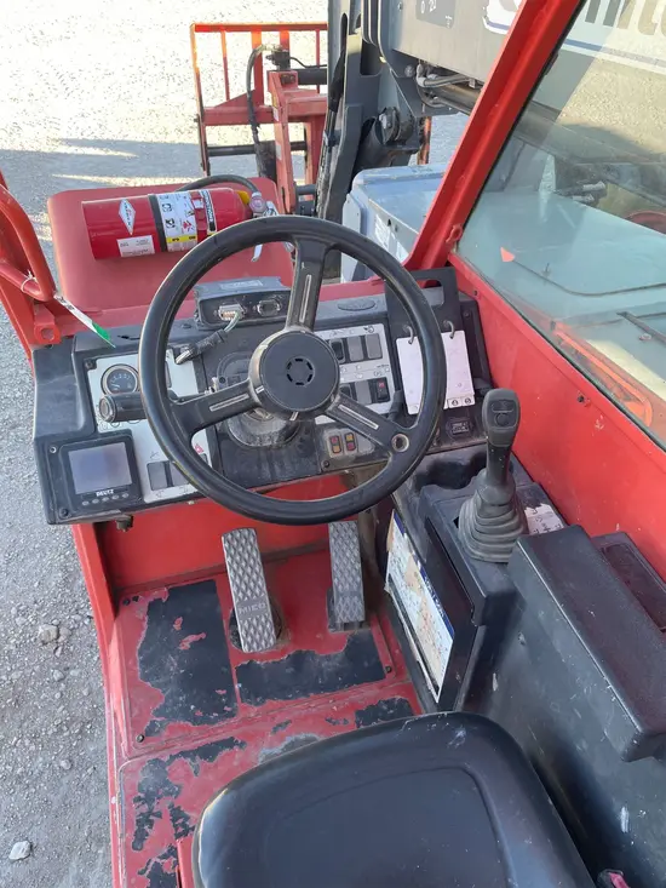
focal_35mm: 26
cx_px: 333
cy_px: 444
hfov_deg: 53.1
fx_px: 667
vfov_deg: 67.3
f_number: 1.6
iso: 32
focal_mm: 4.2
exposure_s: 1/131
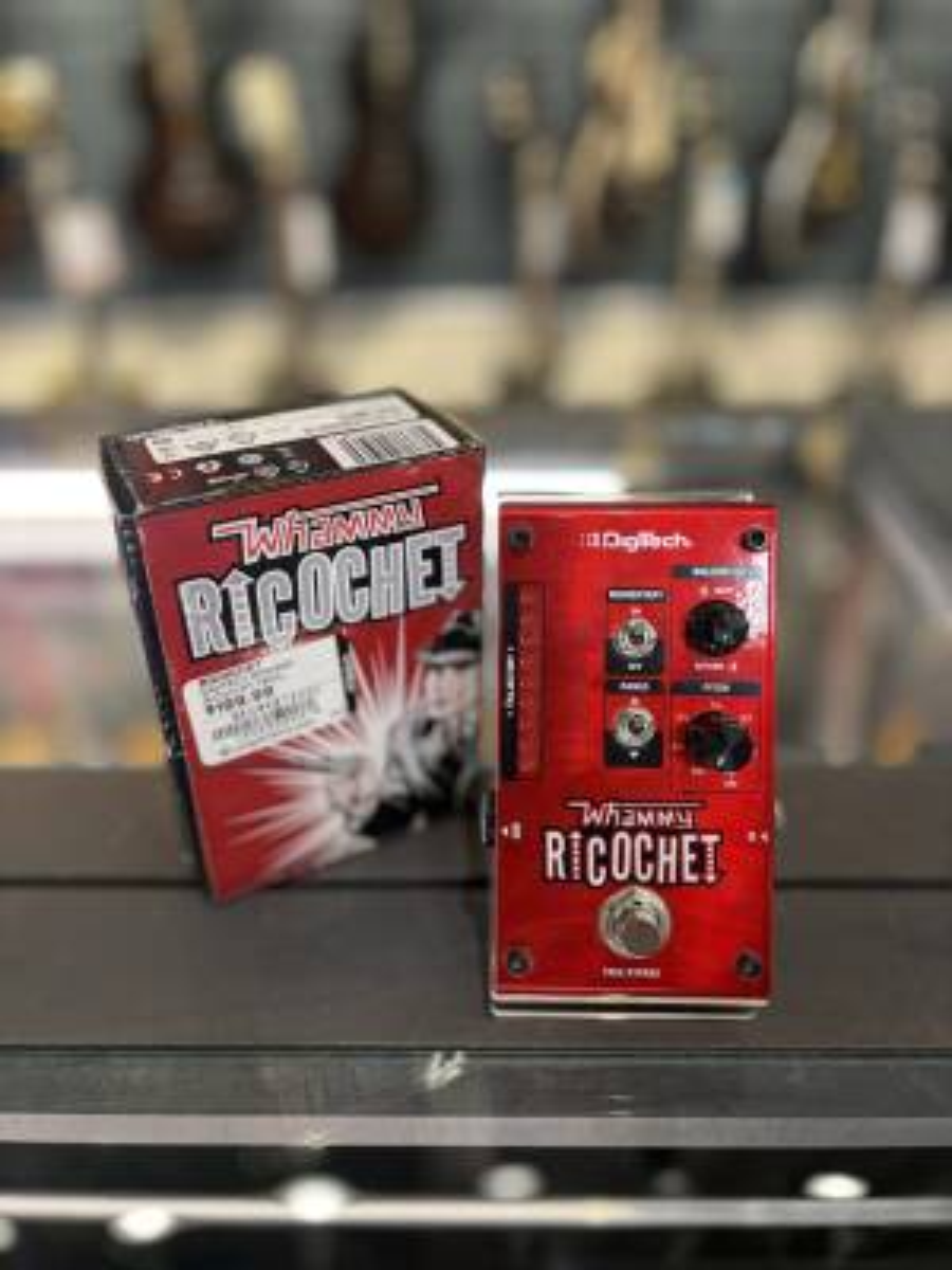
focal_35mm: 26
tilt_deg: -32.2
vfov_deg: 67.3
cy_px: 635
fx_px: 953
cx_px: 476
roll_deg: +1.1
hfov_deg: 53.1
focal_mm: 5.96
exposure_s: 1/60
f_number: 1.6
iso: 125
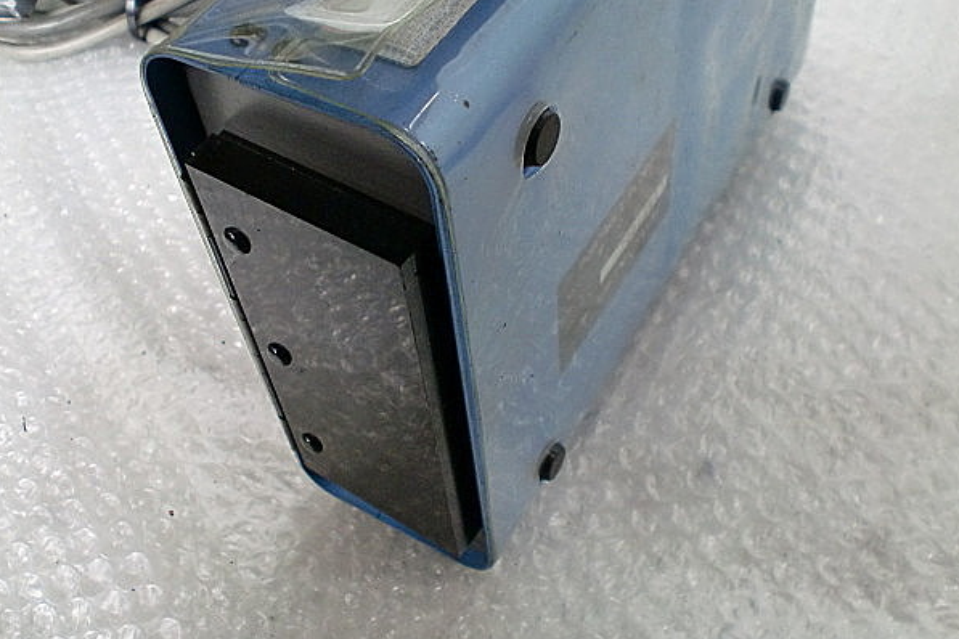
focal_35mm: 39
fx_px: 1039
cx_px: 456
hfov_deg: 49.5
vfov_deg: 34.2
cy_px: 347
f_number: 3.1
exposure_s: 1/60
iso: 250
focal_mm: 6.3
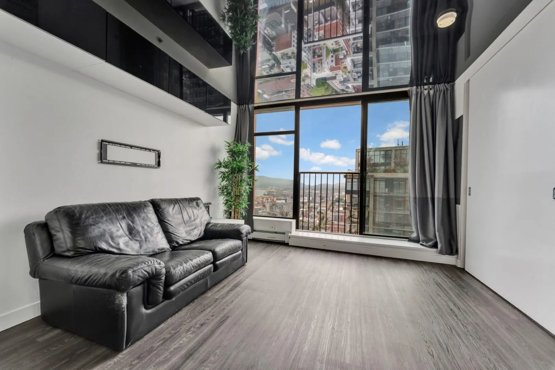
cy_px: 185
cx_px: 278
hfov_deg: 104.3
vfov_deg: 81.2
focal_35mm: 14
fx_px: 216
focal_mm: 14
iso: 400
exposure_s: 1/100
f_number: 8
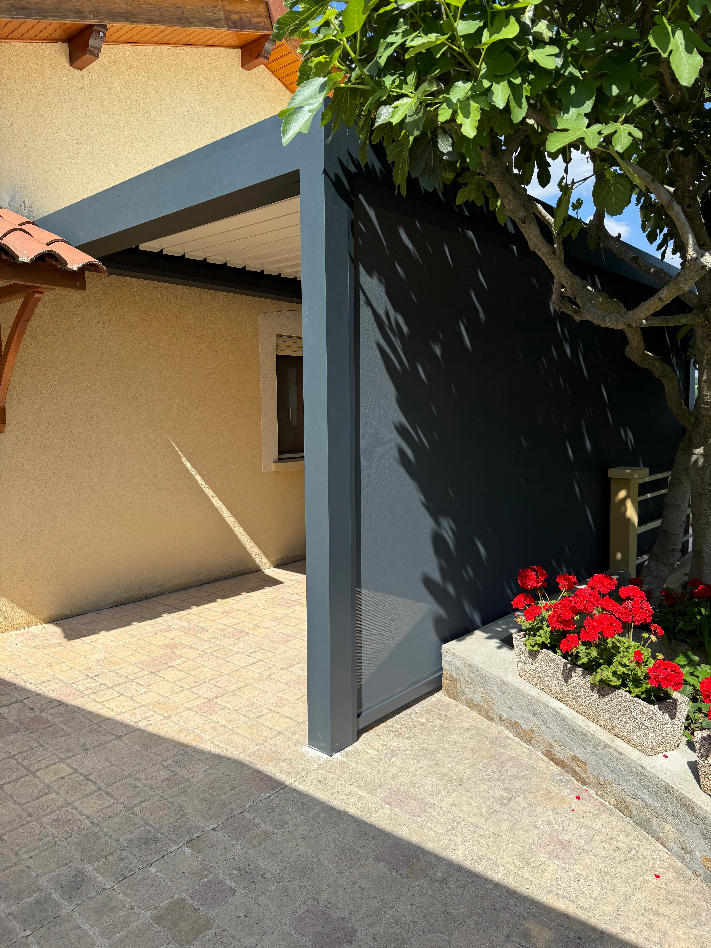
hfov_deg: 56.8
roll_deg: -0.6
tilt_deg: -1.6
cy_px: 474
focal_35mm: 24
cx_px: 356
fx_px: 657
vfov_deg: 71.6
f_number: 1.78
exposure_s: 1/3584
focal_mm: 6.76
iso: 80
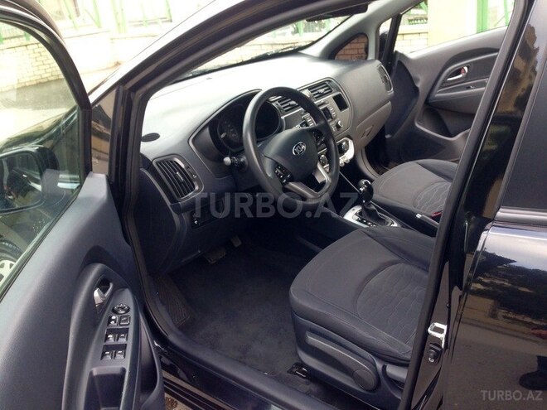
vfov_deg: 42.9
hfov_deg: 55.4
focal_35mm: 33
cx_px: 274
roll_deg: +6.9
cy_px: 205
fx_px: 521
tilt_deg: -21.9
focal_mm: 4.12
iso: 50
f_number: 2.4
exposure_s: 1/20
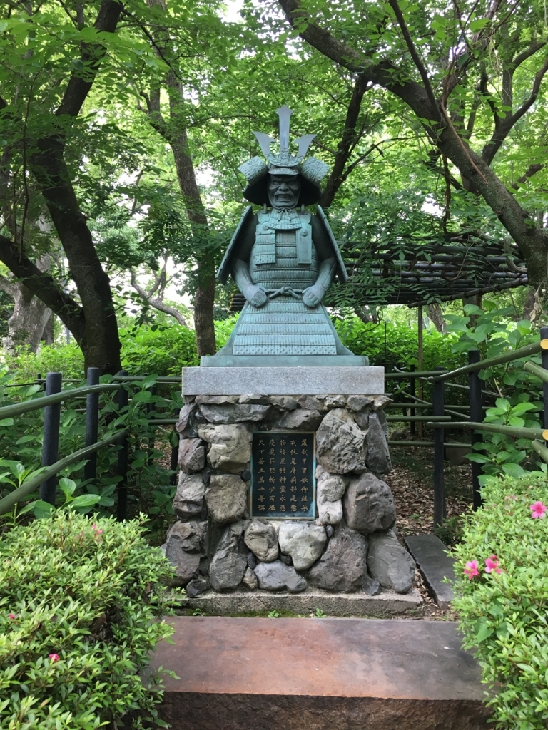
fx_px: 612
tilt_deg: -0.5
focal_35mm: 29
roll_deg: -0.7
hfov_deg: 48.2
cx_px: 274
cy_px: 365
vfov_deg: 61.7
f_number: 2.2
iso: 25
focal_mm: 4.15
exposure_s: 1/30
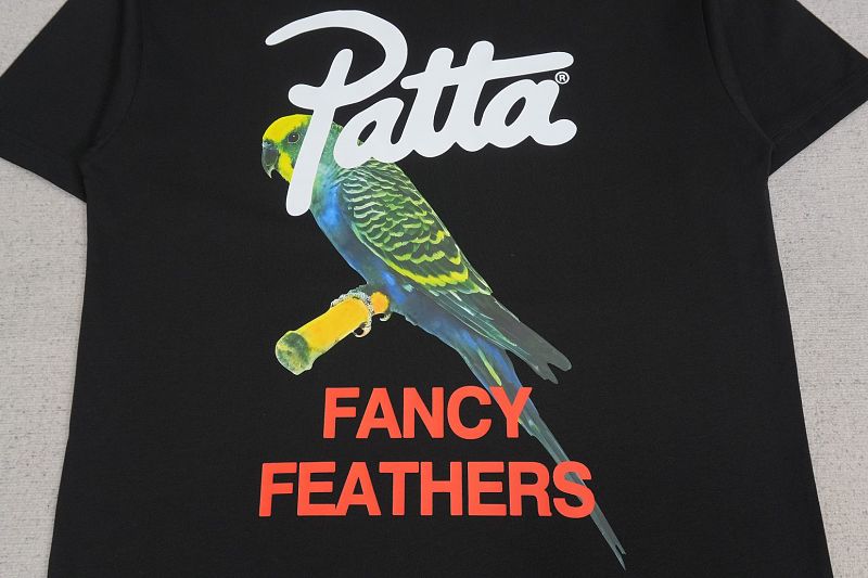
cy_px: 289
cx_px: 434
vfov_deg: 38.3
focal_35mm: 34
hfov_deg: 55.1
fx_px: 832
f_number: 8
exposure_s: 1/160
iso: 1000
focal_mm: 23
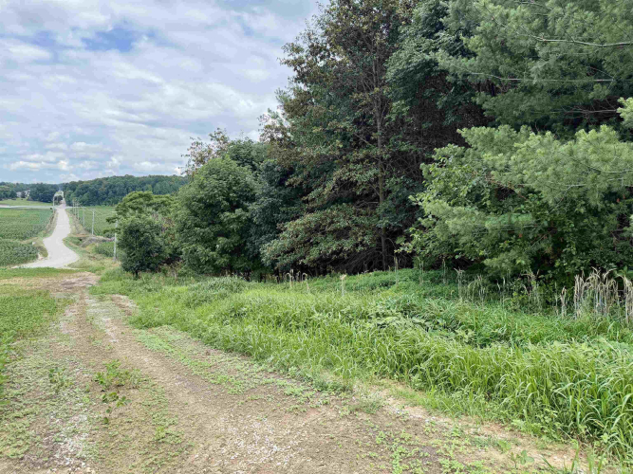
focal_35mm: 24
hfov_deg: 71.6
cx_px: 316
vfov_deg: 56.8
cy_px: 237
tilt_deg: -4.4
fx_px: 439
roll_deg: -1.1
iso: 100
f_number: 1.78
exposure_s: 1/1689
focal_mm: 6.76
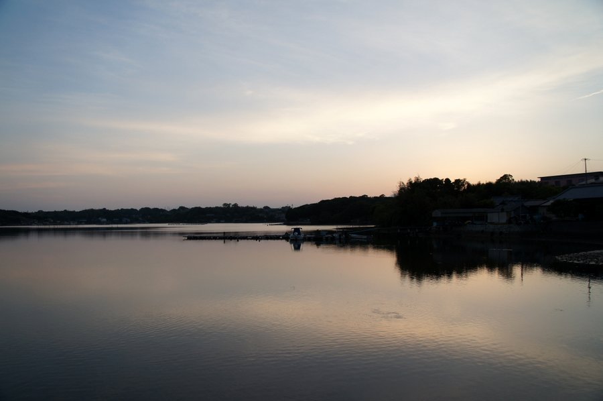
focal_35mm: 27
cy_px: 200
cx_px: 302
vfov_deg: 47.8
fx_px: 452
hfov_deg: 67.4
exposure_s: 1/200
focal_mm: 18
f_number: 4.5
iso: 200
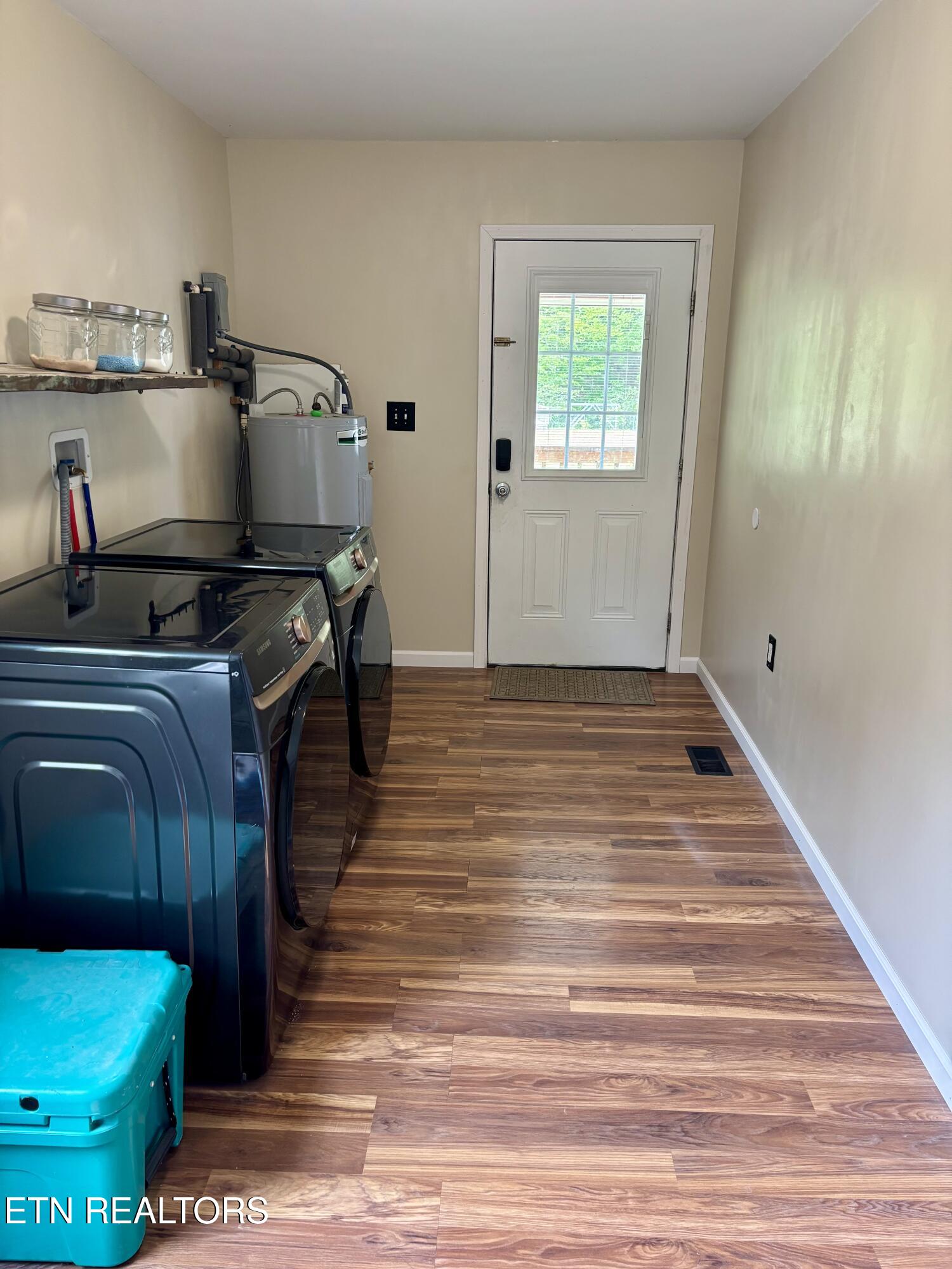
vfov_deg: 67.3
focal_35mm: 26
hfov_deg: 53.1
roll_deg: -0.7
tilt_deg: -16.0
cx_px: 476
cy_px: 634
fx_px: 953
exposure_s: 1/60
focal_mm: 5.96
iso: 160
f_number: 1.6
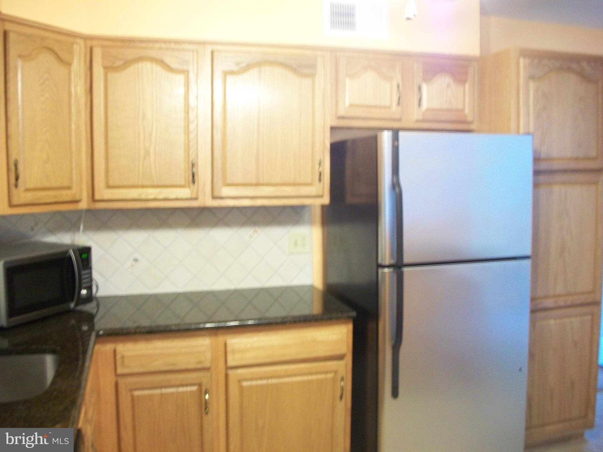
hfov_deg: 56.8
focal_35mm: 32
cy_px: 226
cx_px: 302
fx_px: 557
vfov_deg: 44.2
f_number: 2.9
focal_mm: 5.7
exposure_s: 1/5
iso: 160
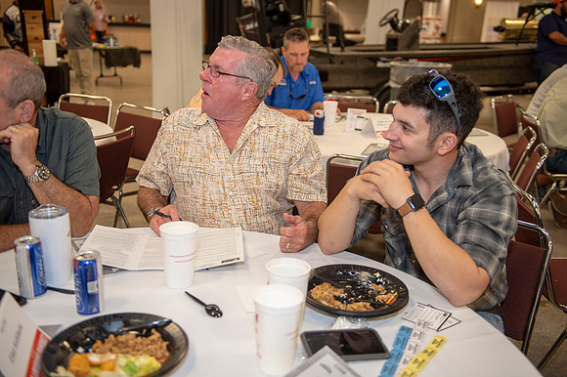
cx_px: 284
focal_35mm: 36
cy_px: 188
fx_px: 567
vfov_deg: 36.8
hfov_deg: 53.2
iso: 800
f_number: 3.2
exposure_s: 1/100
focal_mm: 36
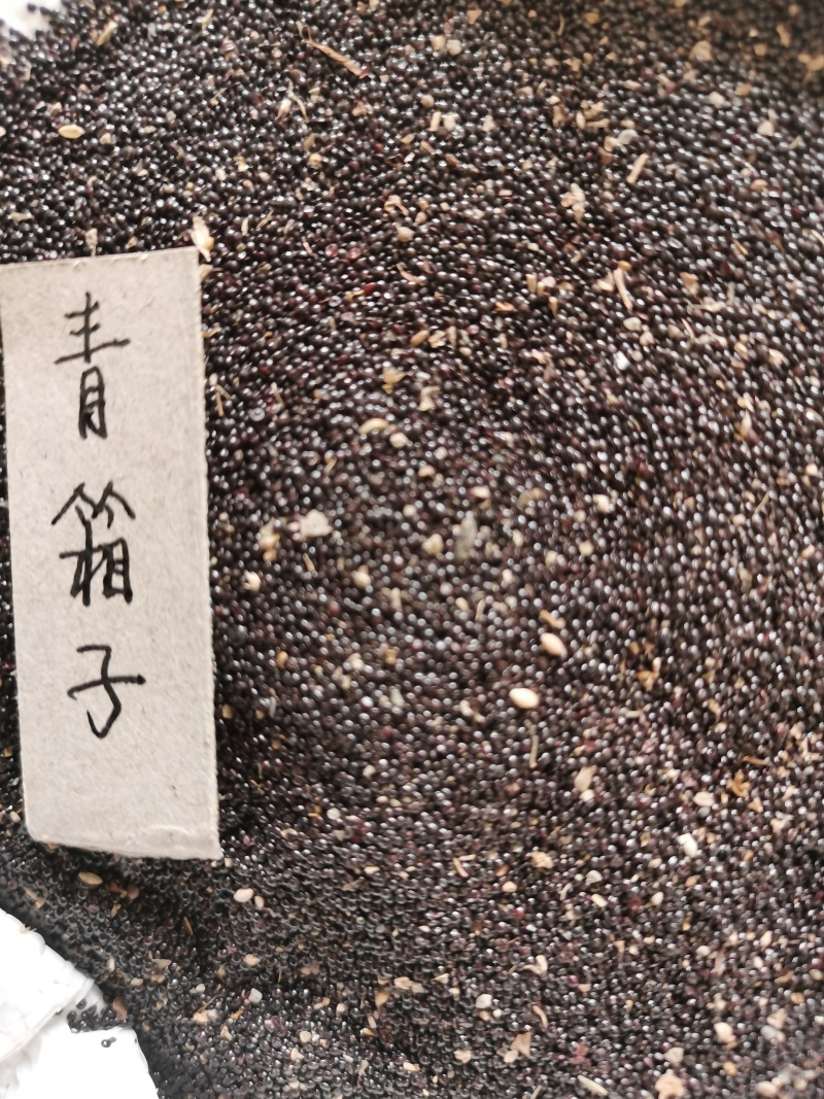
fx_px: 857
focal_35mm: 27
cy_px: 550
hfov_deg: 51.3
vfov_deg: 65.3
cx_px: 412
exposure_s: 1/33.3
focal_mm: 5.58
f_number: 1.8
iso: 320
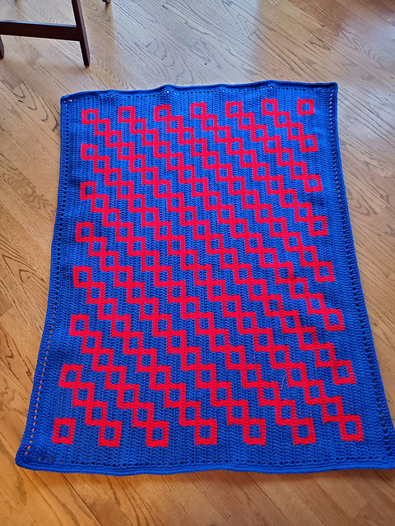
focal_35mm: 26
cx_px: 198
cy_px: 263
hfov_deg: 53.1
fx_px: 396
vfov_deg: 67.3
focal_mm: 4.3
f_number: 1.5
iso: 640
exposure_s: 1/39
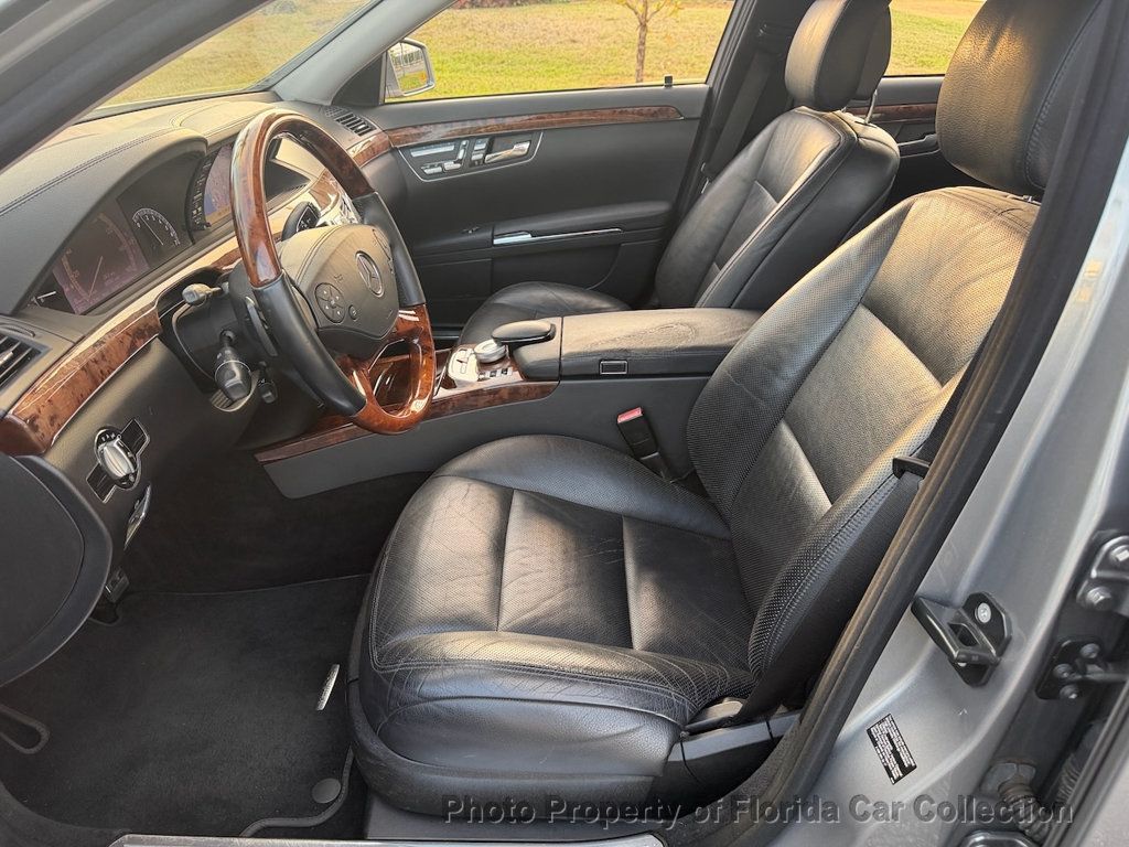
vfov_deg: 56.8
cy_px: 424
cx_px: 564
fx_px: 783
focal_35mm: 24
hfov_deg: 71.6
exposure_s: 1/121
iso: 200
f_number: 1.78
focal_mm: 6.76
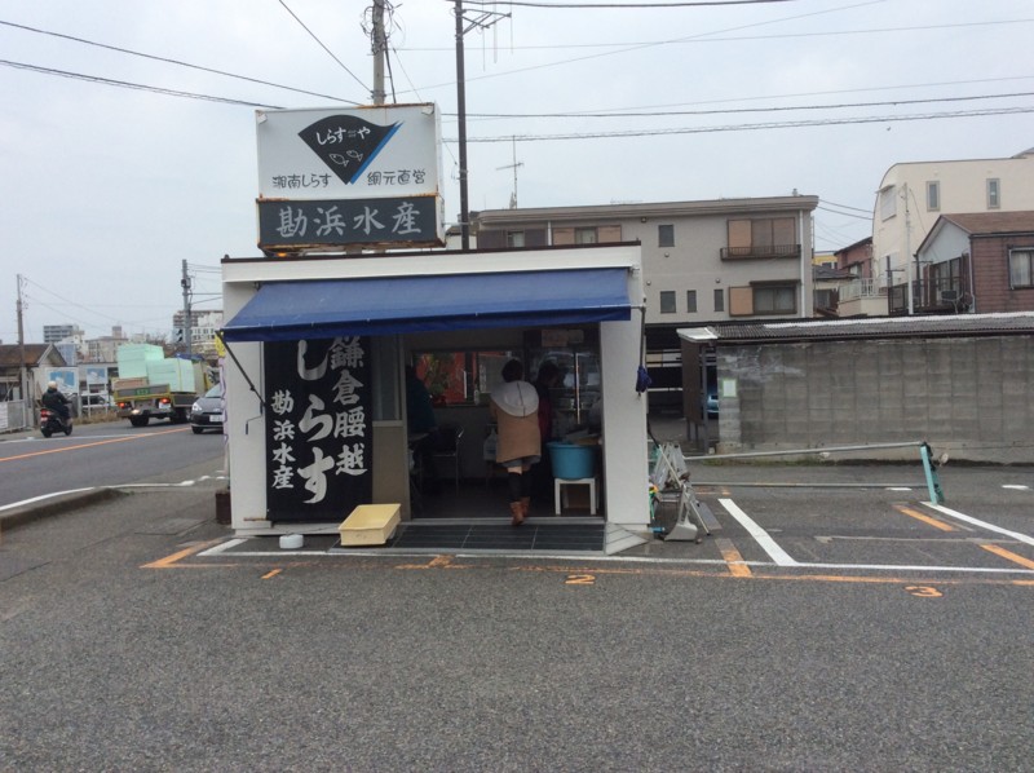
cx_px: 517
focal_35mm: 32
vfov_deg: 44.1
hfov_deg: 56.9
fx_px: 955
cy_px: 386
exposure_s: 1/657
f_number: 2.4
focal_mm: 3.3
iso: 32
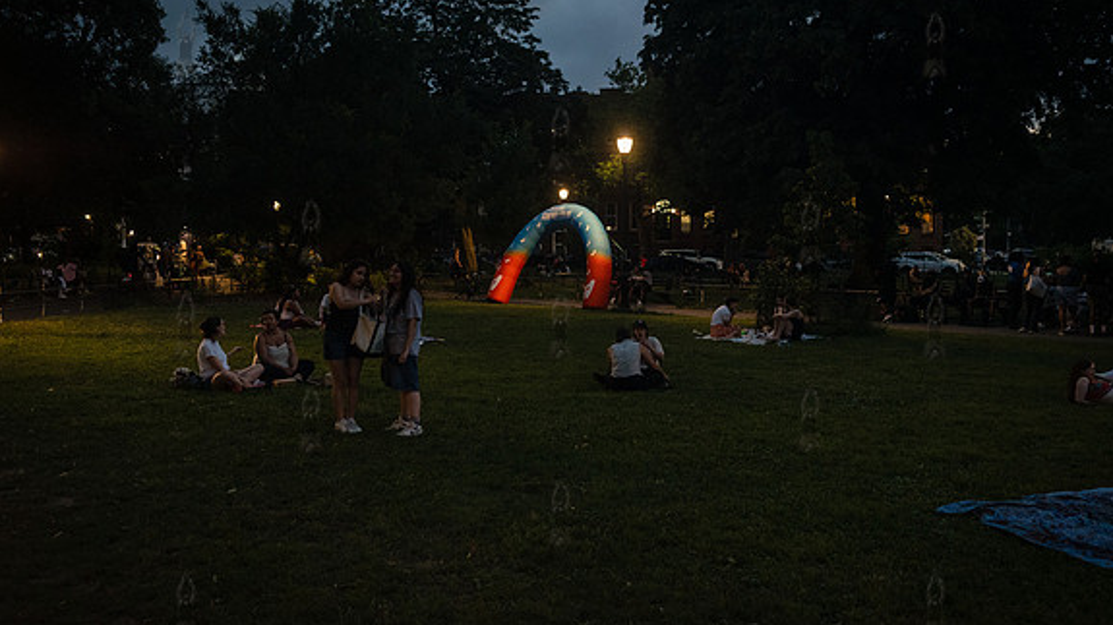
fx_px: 1092
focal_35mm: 37
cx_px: 559
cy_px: 324
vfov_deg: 32.0
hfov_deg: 54.0
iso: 4000
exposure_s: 1/160
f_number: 3.5
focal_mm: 35
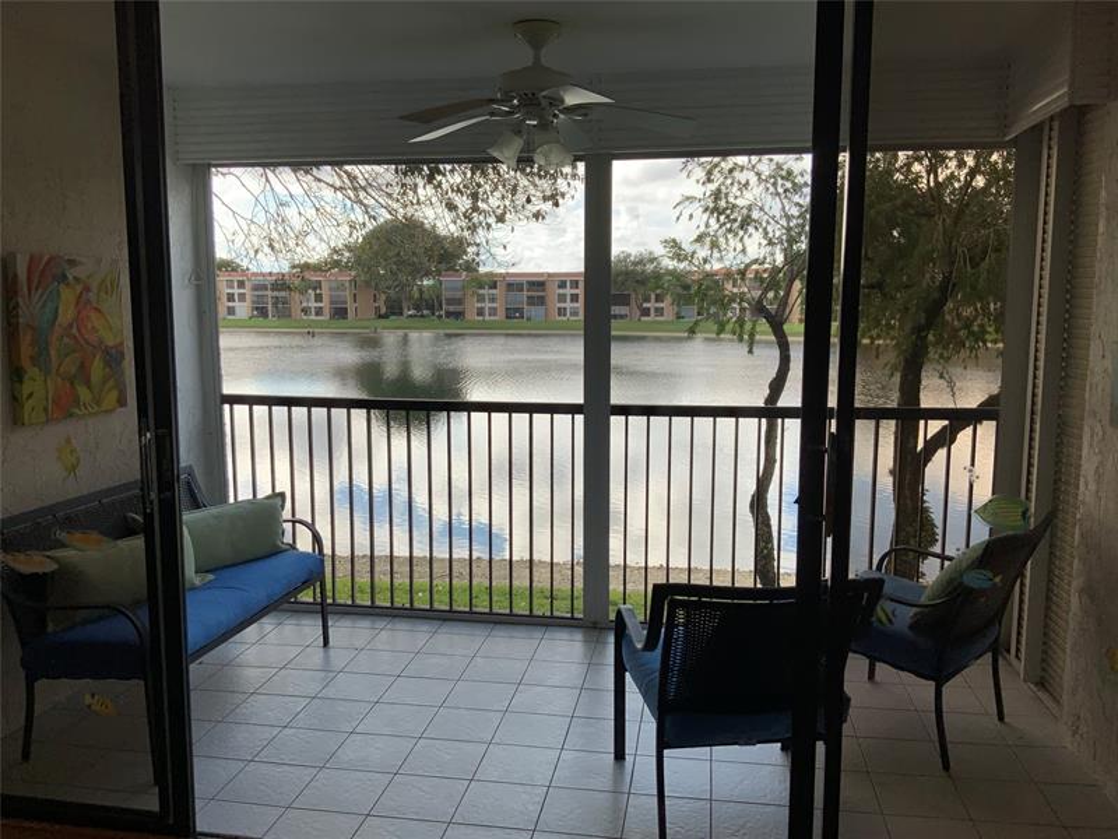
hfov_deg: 61.7
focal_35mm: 29
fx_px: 937
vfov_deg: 48.2
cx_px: 559
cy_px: 420
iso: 16
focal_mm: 3
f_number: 1.8
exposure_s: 1/574
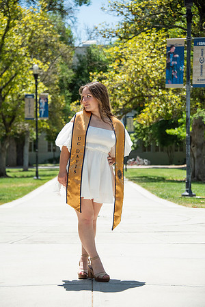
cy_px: 154
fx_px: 837
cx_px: 102
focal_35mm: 98
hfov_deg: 14.0
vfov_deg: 20.8
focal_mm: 98
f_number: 5.6
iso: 500
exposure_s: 1/2500
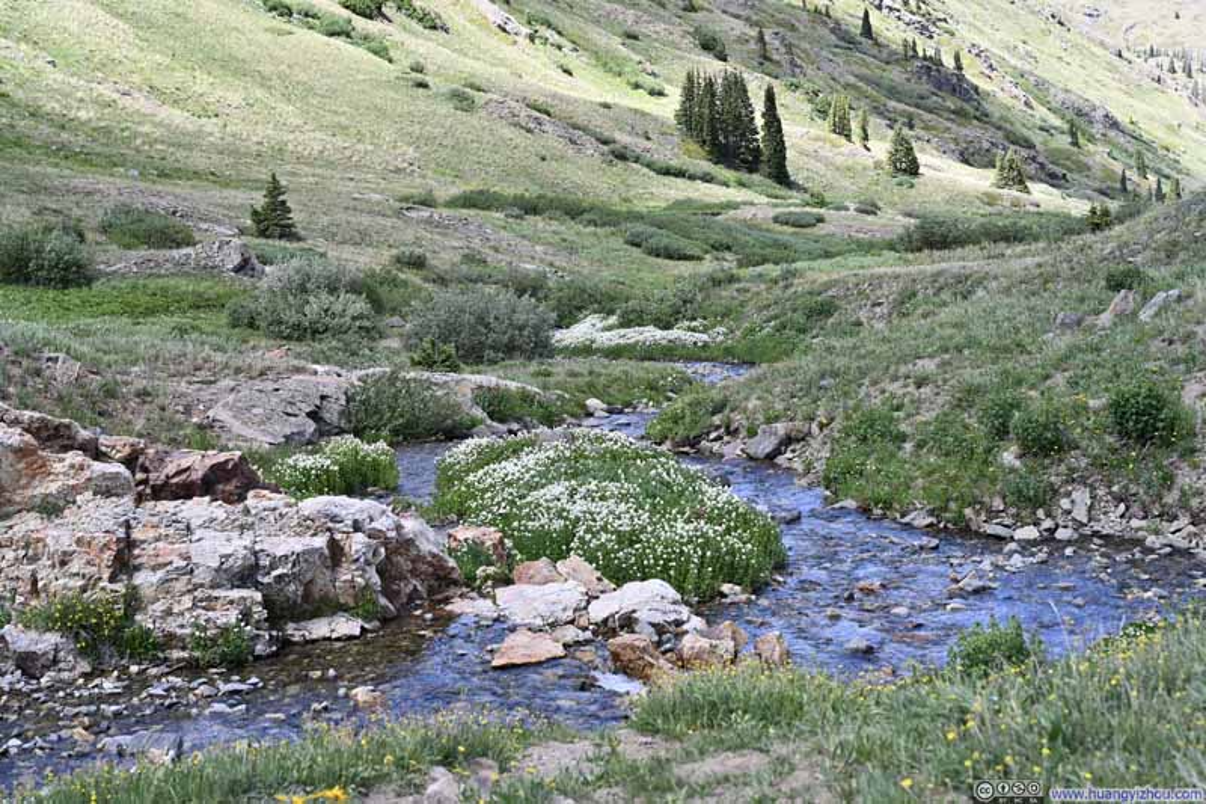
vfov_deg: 26.0
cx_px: 603
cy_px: 402
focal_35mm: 52
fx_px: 1742
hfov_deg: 38.2
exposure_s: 1/160
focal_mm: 52
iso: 64
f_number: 5
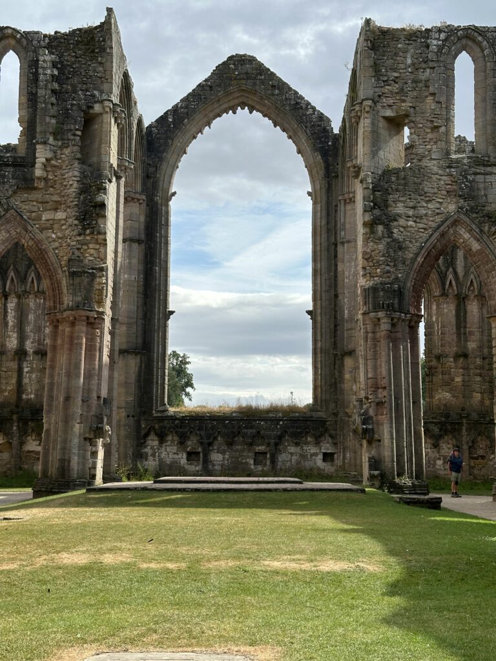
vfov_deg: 39.7
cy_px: 330
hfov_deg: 30.3
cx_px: 248
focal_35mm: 48
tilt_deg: +8.1
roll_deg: -1.9
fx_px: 917
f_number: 1.78
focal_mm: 6.86
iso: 64
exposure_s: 1/3731
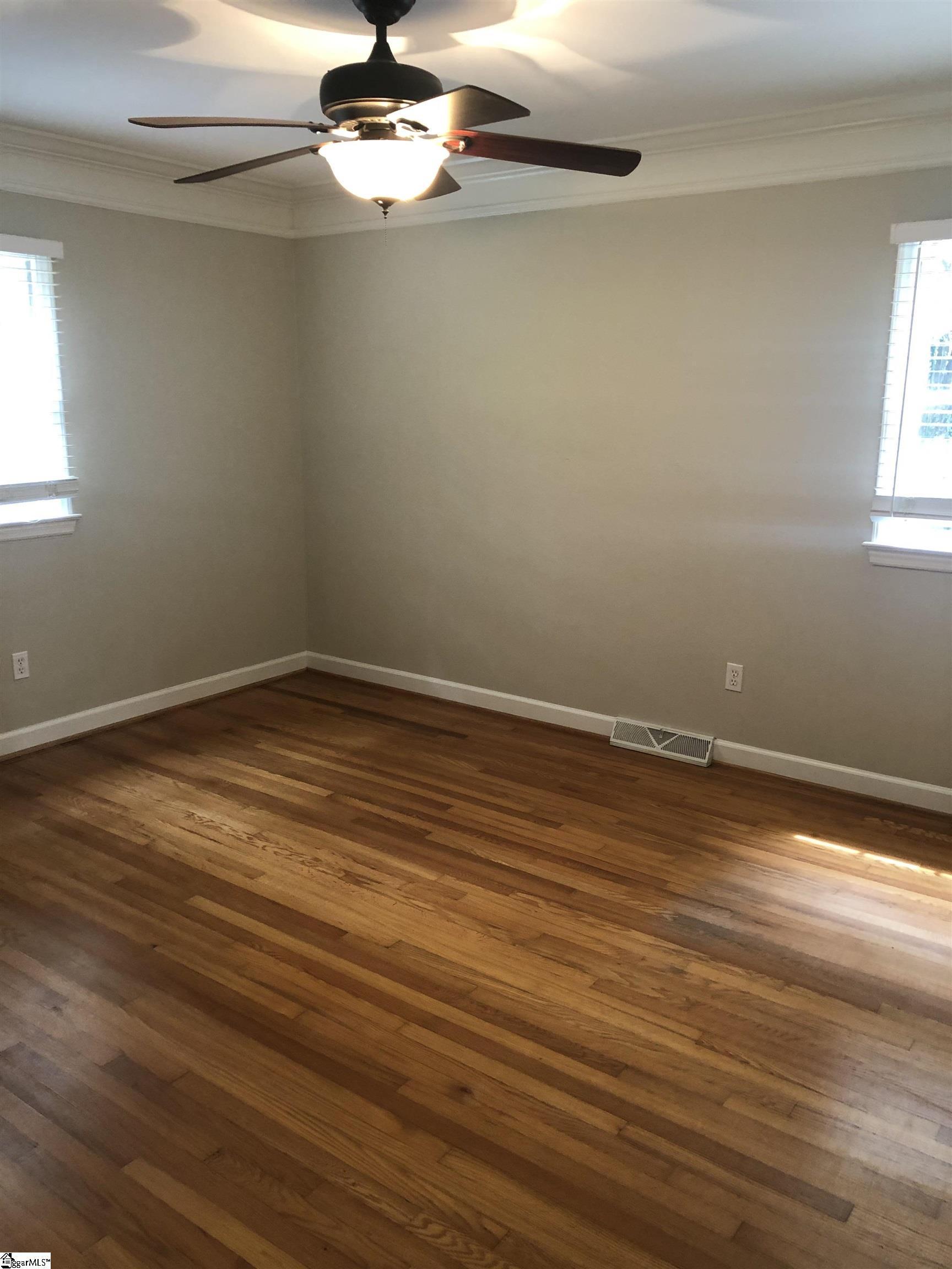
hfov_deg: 49.7
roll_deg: +0.4
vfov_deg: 63.4
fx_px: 1027
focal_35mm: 28
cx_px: 476
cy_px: 634
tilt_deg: -11.7
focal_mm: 4
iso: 50
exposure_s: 1/15
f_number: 1.8
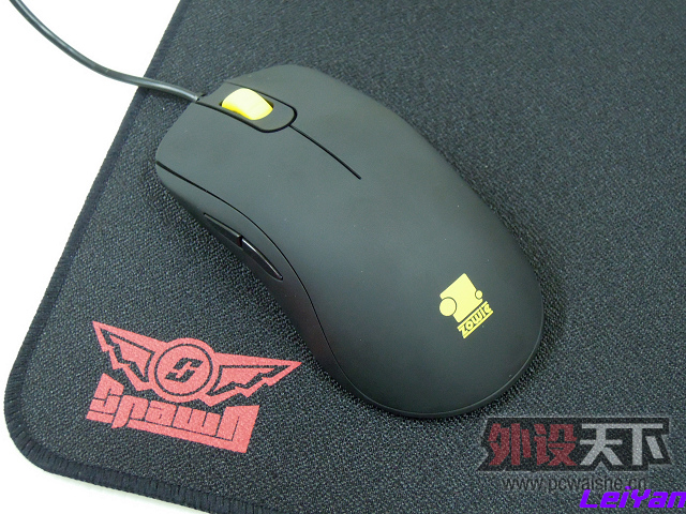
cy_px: 257
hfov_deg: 38.2
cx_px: 343
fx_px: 991
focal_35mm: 50
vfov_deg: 29.1
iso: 800
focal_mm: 9
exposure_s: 1/8
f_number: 3.3
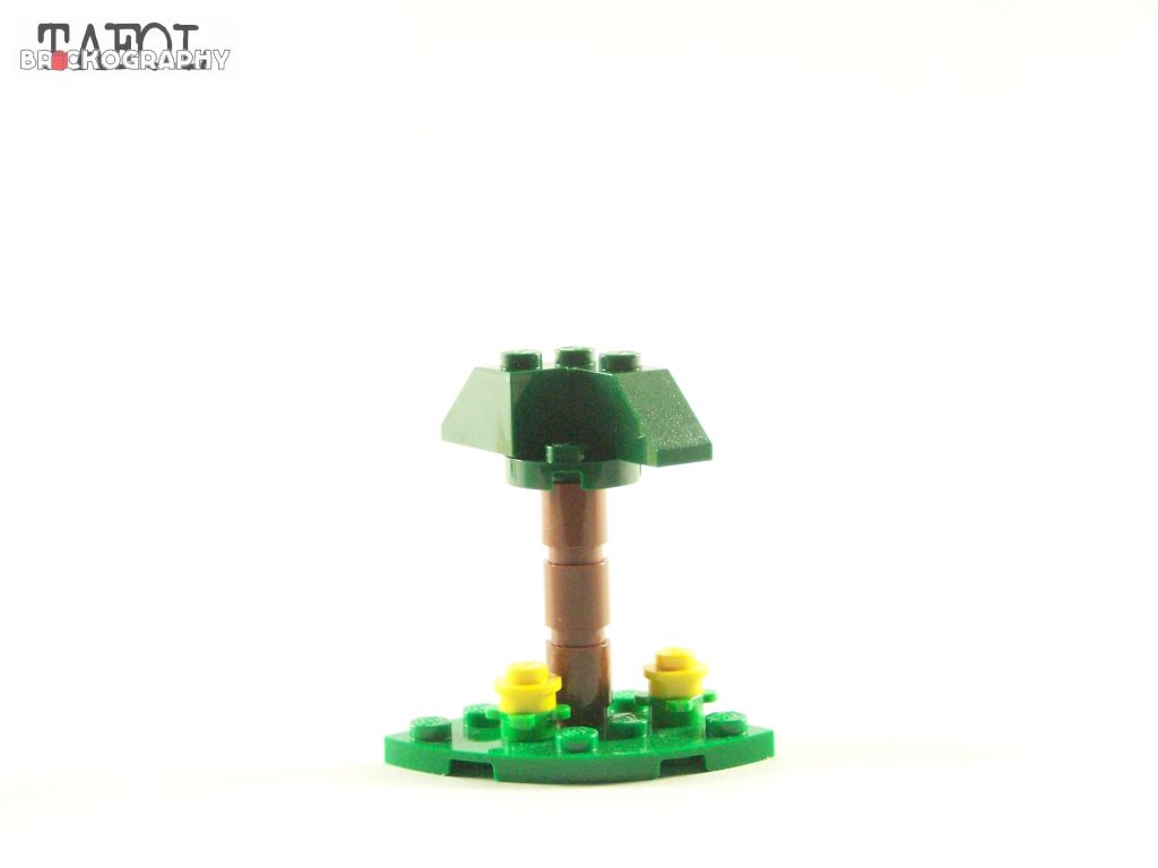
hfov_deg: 29.0
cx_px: 579
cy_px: 434
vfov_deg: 21.9
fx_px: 2241
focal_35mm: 67
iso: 400
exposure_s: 1/45
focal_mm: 11.1
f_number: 3.2
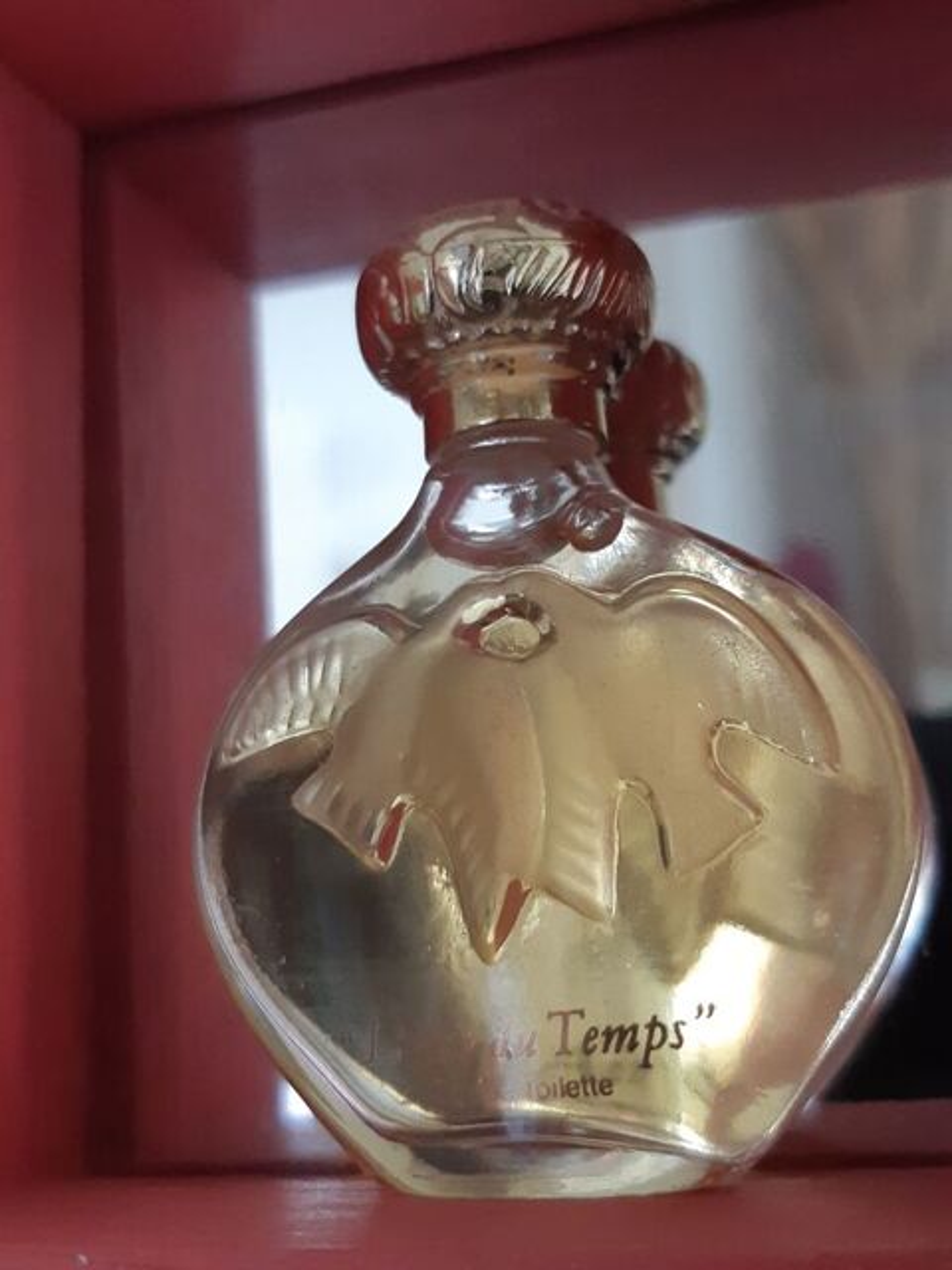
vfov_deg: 67.3
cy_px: 635
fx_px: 953
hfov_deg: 53.1
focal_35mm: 26
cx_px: 476
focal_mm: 3.93
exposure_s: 1/25
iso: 250
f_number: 1.7
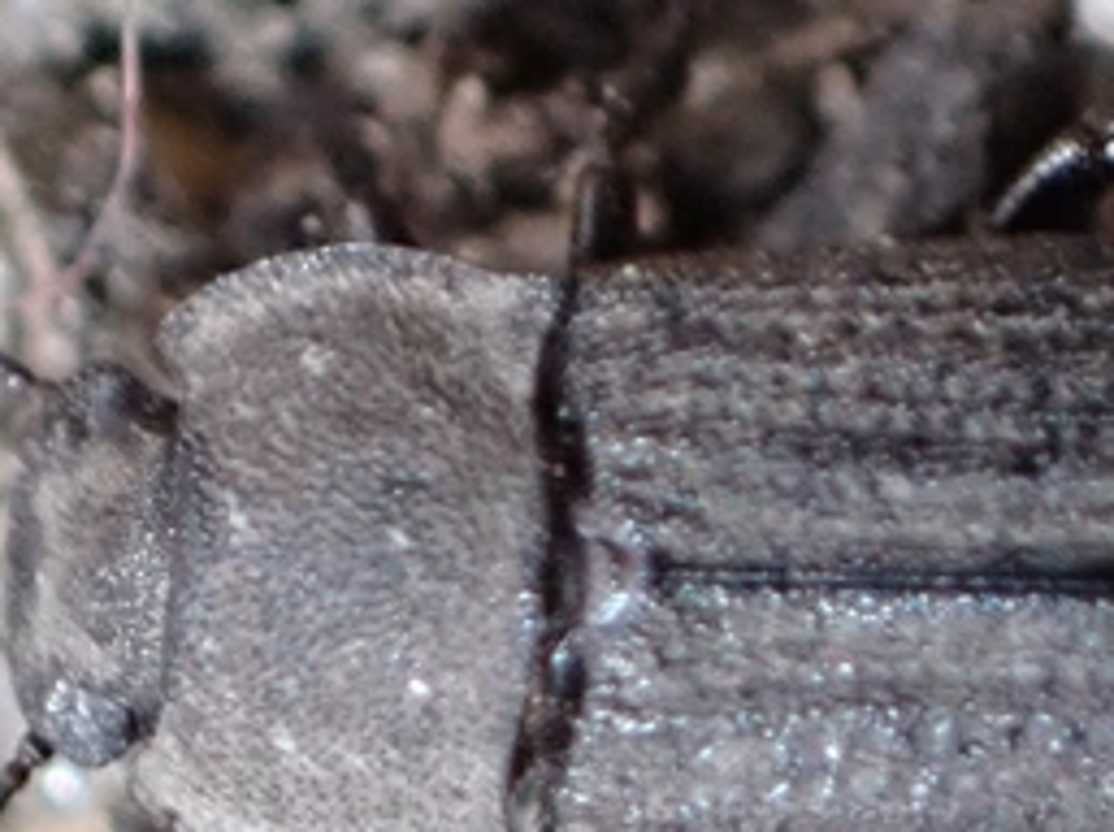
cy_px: 574
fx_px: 8002
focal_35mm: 249
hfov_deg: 8.0
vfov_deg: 6.0
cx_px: 663
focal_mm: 18
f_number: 14
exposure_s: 1/100
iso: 800
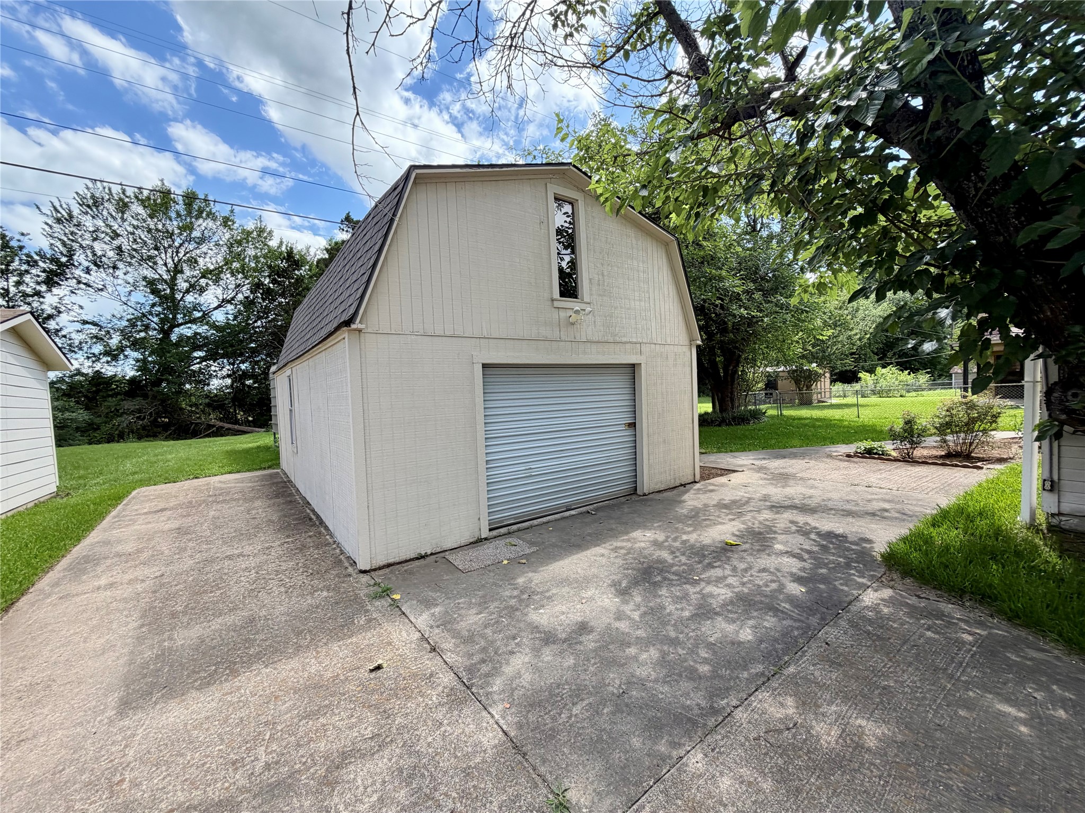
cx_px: 542
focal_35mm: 14
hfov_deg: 102.1
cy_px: 406
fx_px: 439
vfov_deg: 85.7
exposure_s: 1/531
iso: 40
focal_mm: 2.22
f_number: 2.2
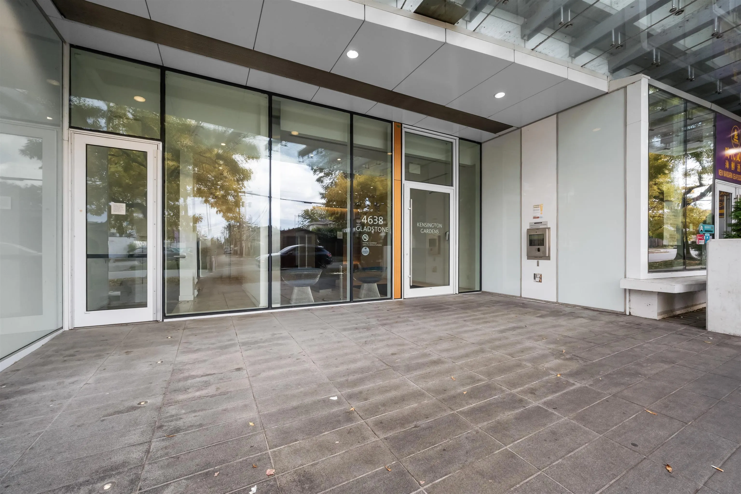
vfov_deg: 83.3
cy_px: 247
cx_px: 370
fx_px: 278
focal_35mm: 14
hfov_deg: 106.3
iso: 250
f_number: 9
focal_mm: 9
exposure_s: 1/25
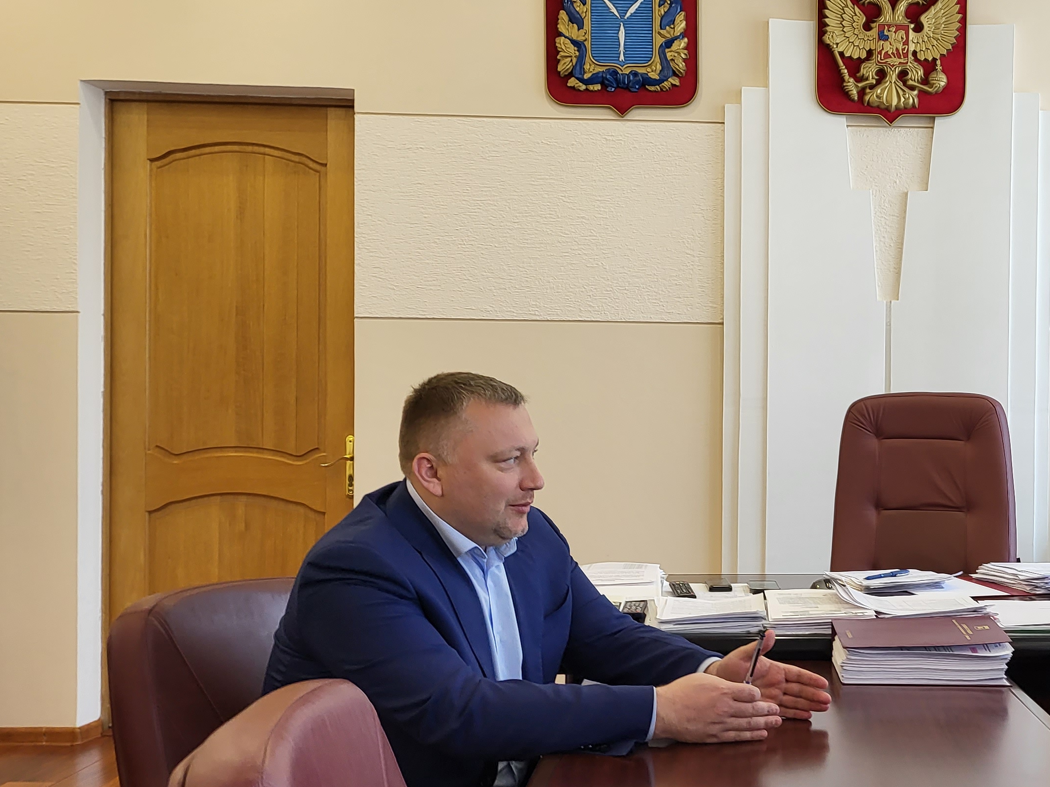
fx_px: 1365
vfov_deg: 32.2
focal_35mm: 45
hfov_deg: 40.3
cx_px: 849
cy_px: 406
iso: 80
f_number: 1.8
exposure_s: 1/100
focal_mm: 5
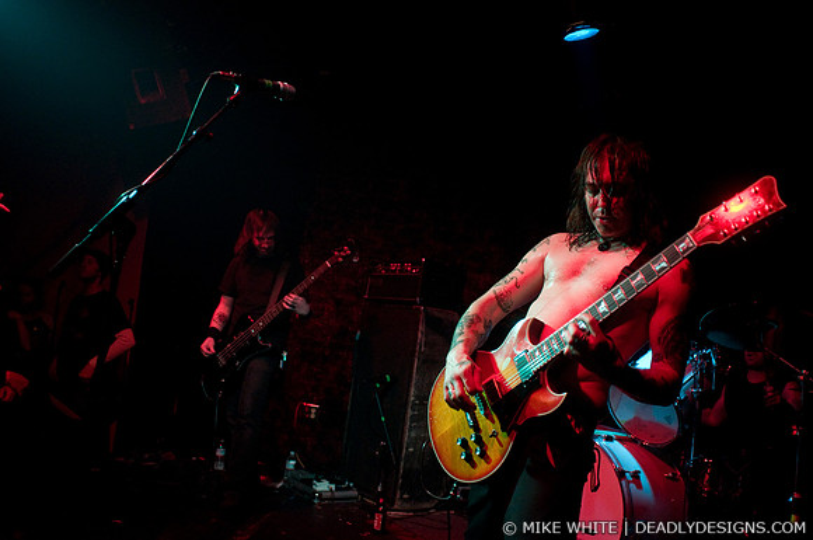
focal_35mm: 30
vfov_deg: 43.5
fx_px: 677
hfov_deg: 62.0
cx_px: 406
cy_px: 270
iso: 1250
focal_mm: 20
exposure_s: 1/80
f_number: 2.8
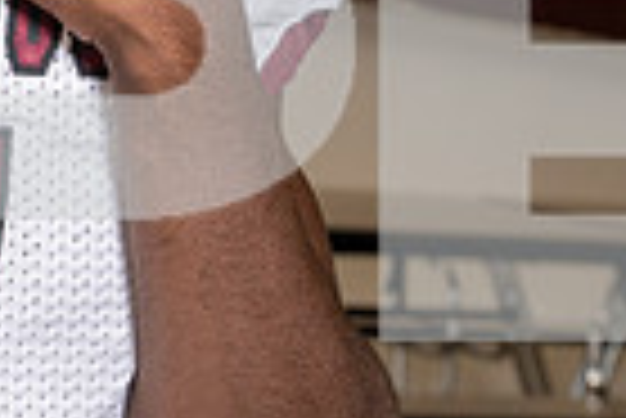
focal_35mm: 188
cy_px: -438
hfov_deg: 10.6
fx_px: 3272
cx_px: -234
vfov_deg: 7.0
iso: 800
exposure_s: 1/250
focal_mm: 45
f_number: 8
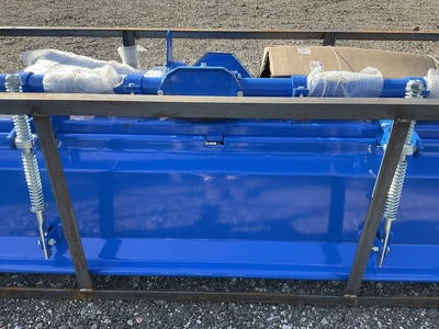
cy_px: 164
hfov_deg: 61.7
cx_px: 220
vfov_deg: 48.2
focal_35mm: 29
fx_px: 368
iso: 25
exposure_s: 1/344
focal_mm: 3
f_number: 1.8
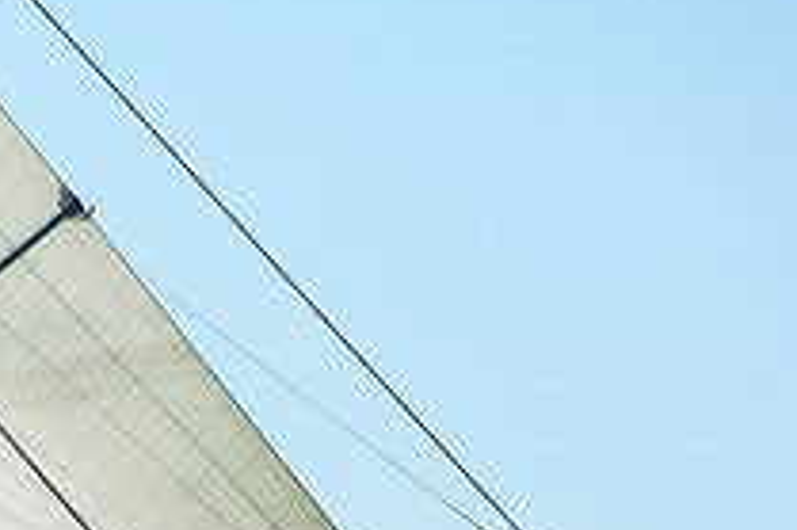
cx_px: 53
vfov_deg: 2.4
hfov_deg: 3.6
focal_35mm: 580
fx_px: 12830
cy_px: 679
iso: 320
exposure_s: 1/2500
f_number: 5
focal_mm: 200
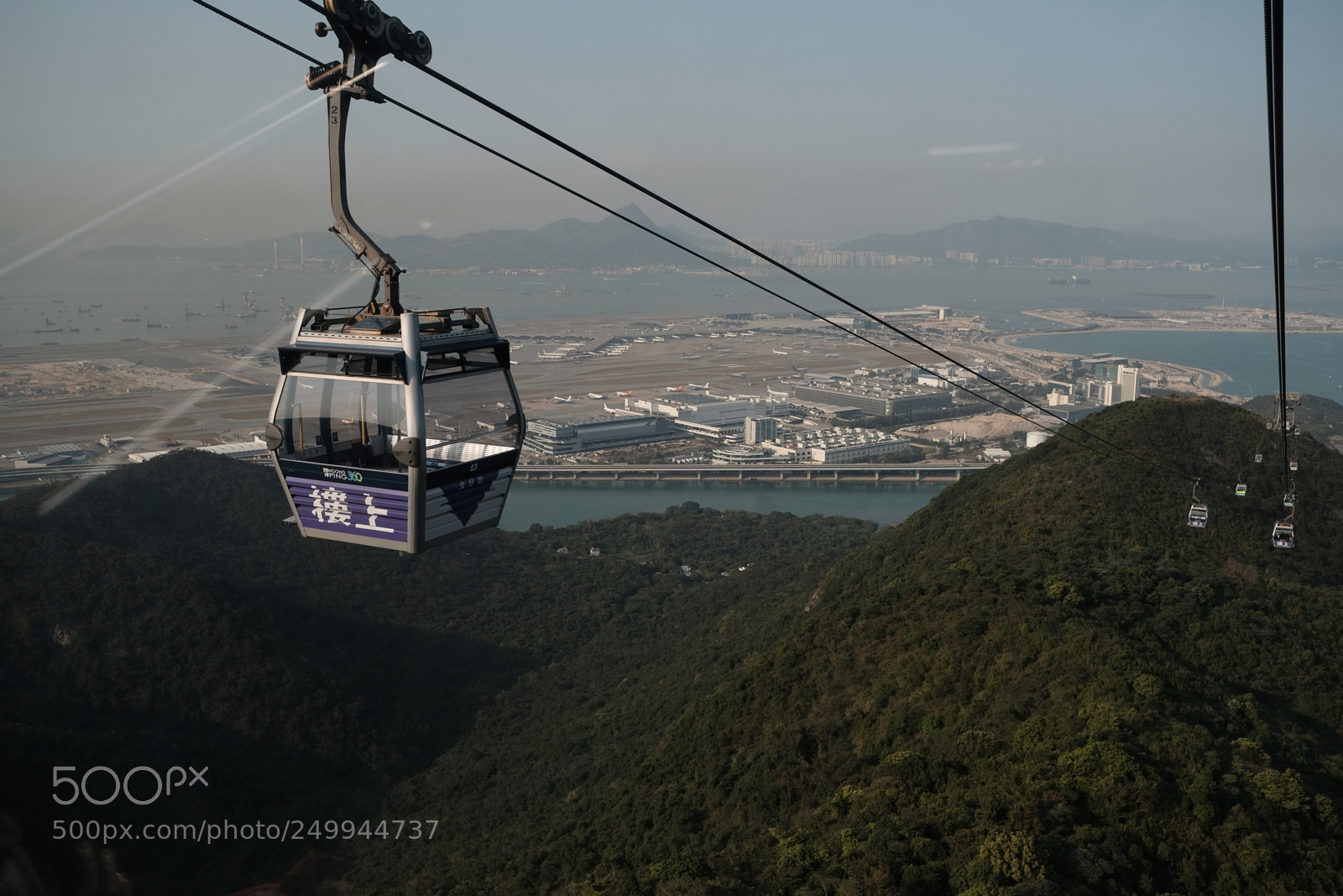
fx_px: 1306
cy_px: 448
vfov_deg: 37.9
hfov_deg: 54.4
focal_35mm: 35
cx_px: 672
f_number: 4
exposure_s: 1/4000
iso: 400
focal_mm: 23
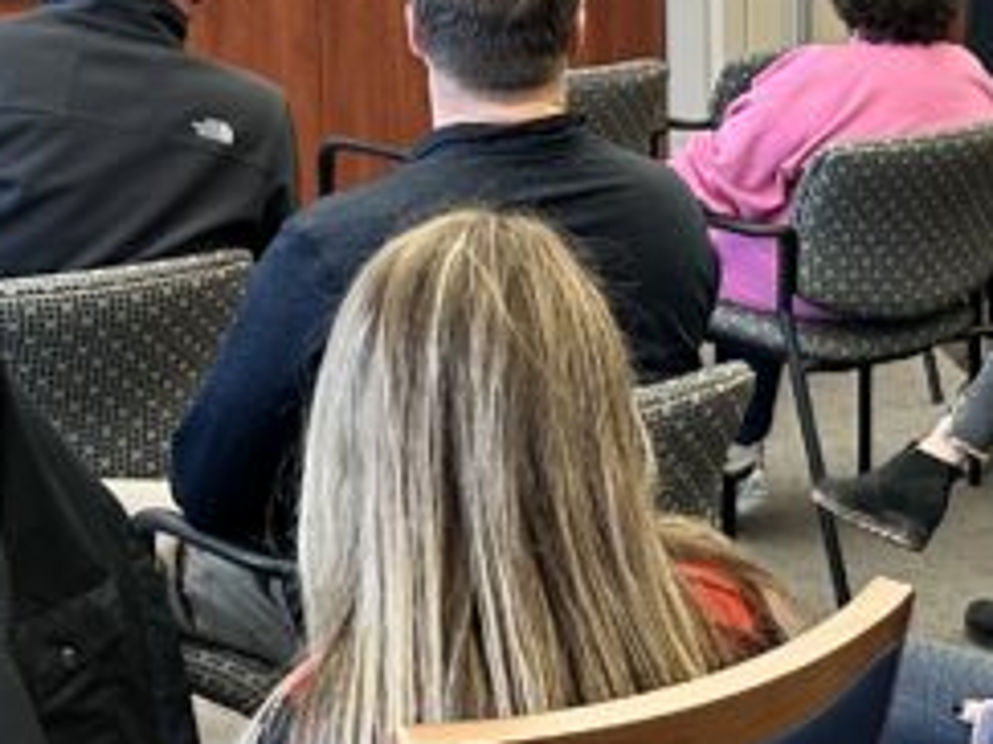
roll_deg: -0.8
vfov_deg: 14.6
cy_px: 233
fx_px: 2896
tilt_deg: -9.9
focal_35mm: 101
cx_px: 1067
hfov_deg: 18.8
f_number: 1.78
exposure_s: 1/60
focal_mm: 6.86
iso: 200
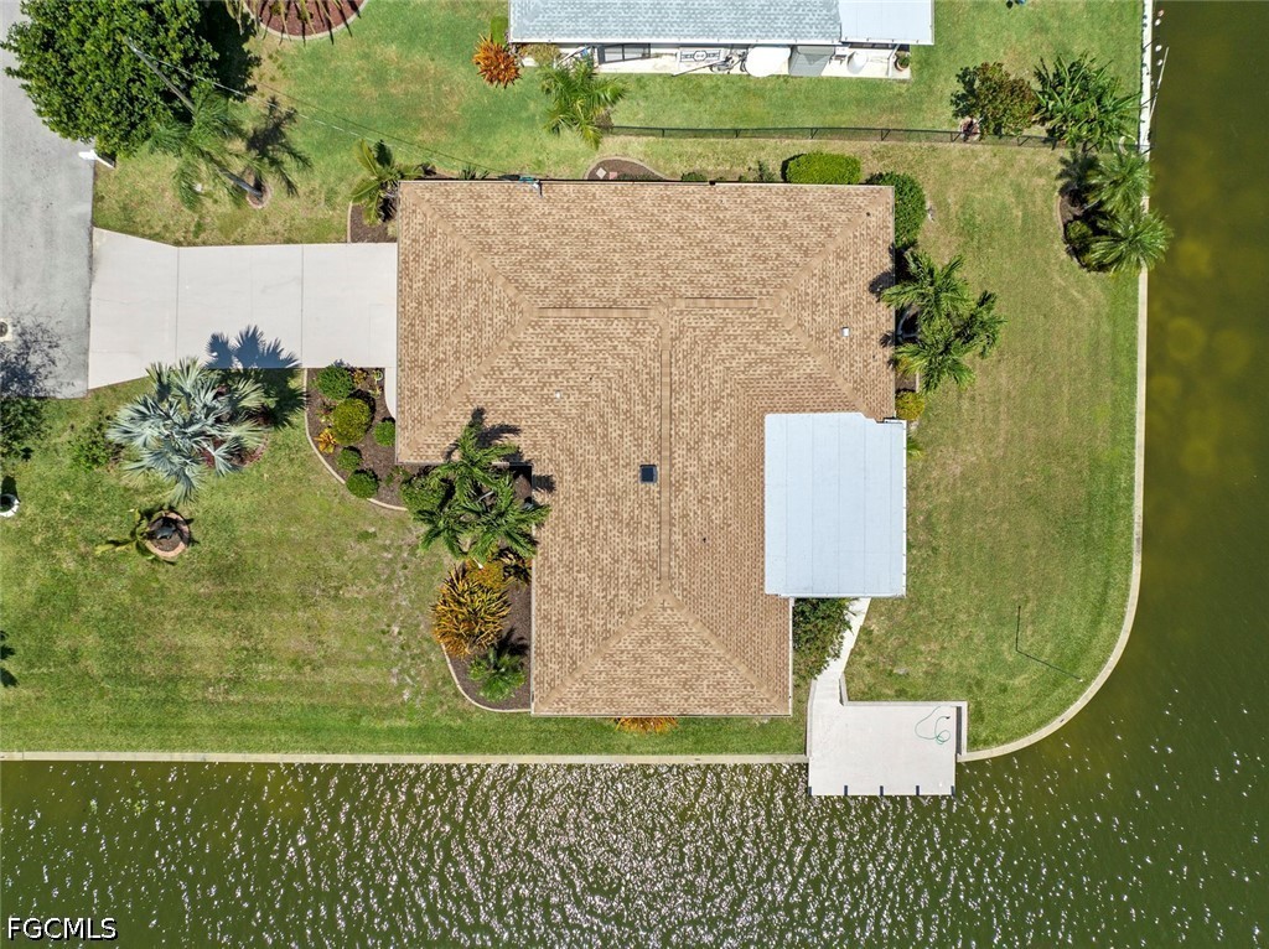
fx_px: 879
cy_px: 474
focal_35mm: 24
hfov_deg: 71.6
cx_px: 634
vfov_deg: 56.7
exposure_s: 1/3200
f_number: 2.8
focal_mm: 12.29
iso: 100
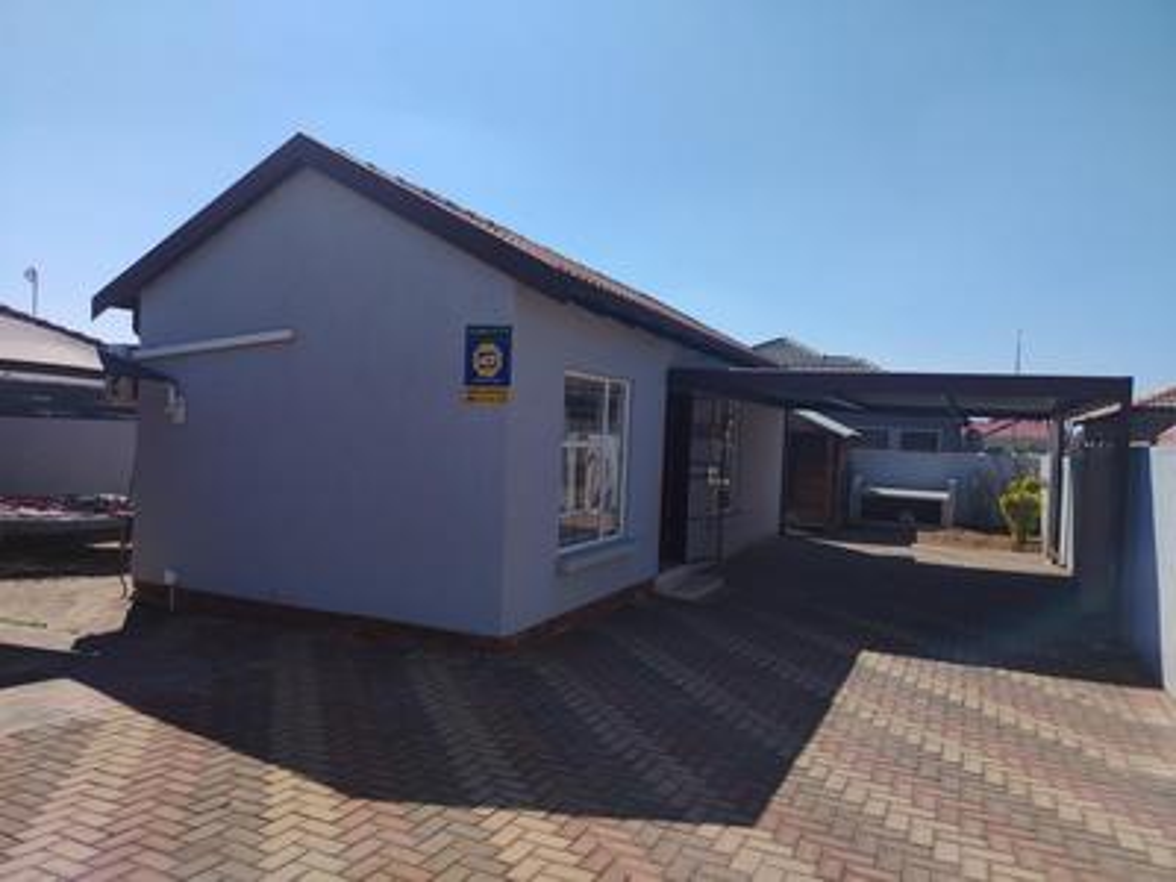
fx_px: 815
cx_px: 588
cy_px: 441
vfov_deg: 56.8
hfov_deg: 71.6
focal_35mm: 24
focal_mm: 5.25
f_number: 1.75
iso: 100
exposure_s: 1/1177
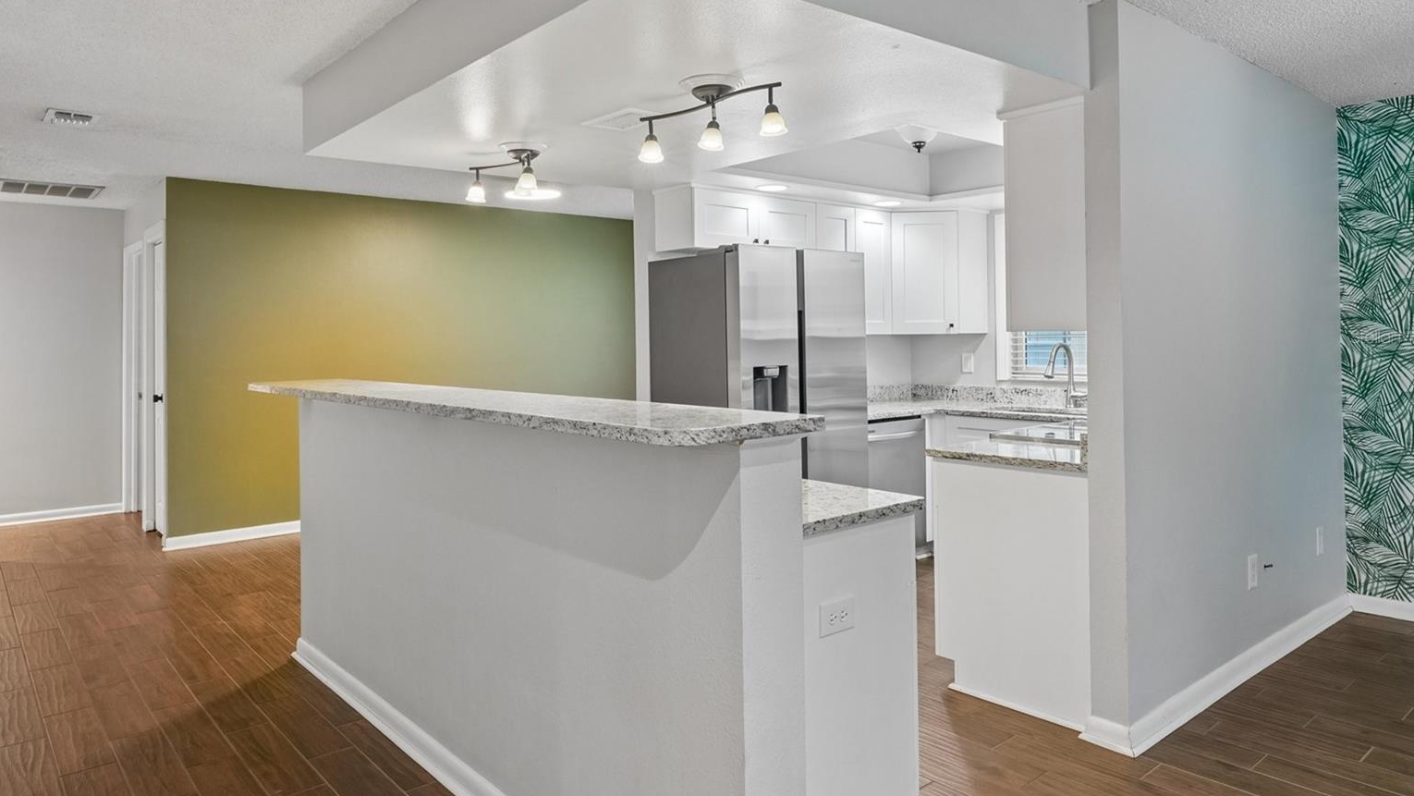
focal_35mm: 23
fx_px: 862
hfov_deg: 78.7
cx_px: 693
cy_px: 337
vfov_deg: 49.3
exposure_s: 1/15
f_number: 8
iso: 800
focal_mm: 14
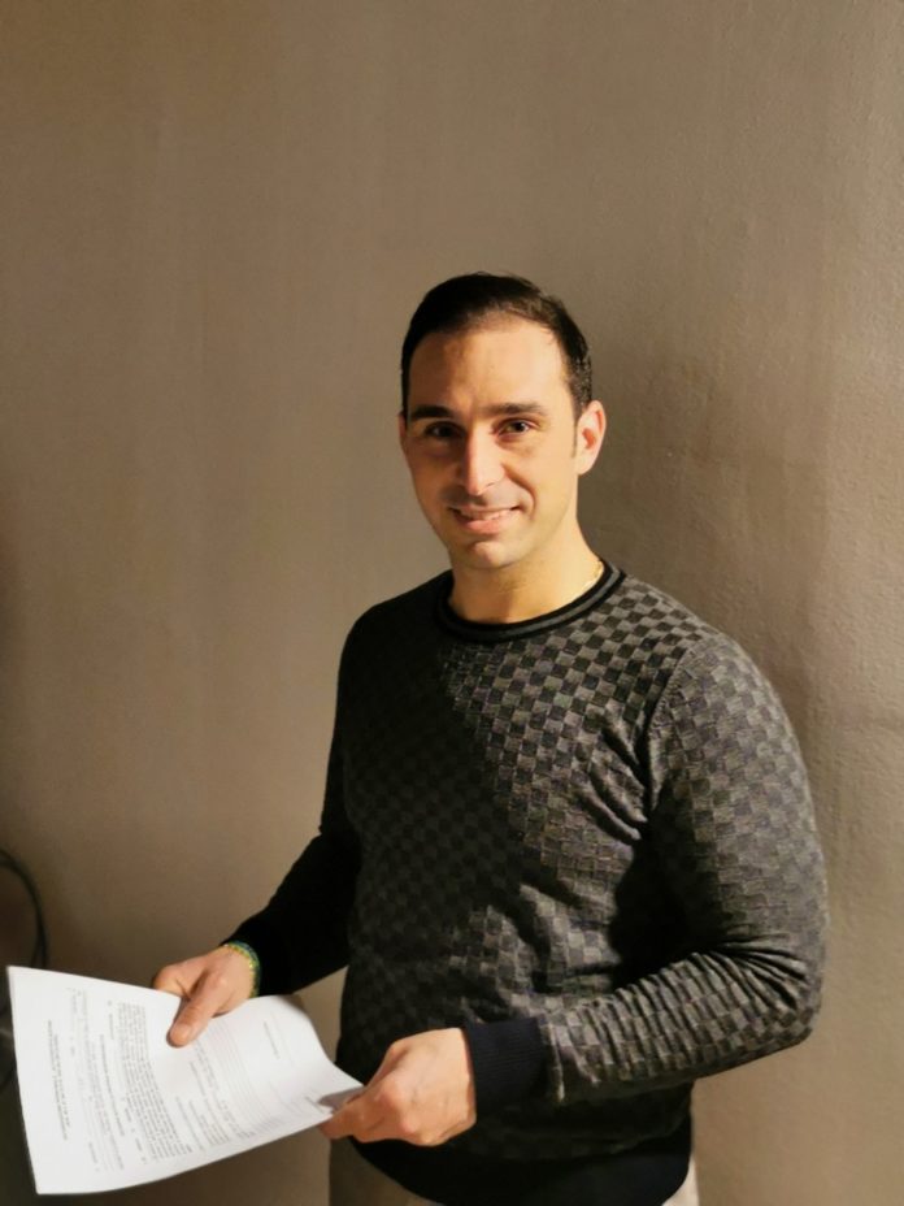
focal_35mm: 47
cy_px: 603
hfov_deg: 30.9
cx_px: 452
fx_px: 1637
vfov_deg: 40.4
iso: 250
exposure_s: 1/60
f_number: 1.6
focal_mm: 5.56
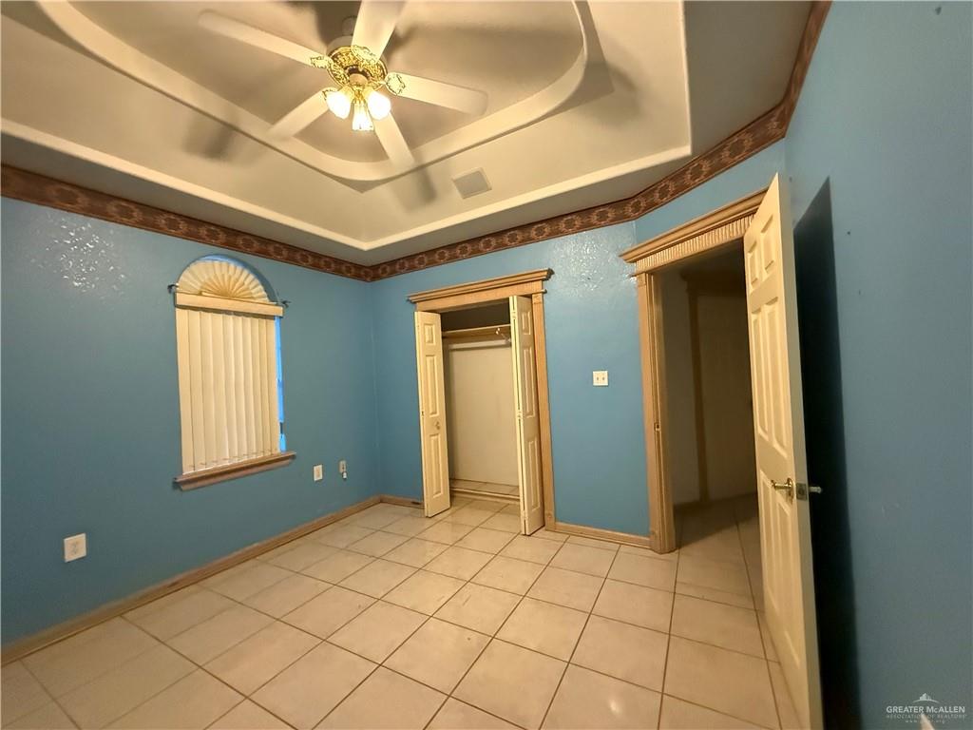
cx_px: 486
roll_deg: +3.3
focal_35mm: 14
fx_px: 394
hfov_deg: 102.1
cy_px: 365
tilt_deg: +1.4
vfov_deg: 85.7
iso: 1250
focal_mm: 2.22
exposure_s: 1/60
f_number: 2.2
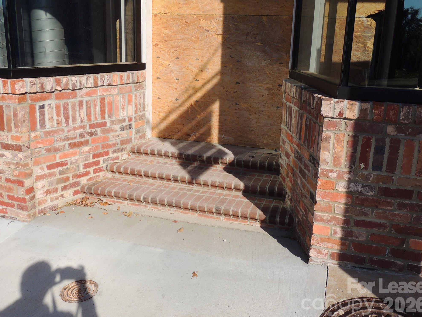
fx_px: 414
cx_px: 212
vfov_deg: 41.8
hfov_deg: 54.0
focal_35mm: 34
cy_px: 157
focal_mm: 5.8
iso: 100
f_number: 3.6
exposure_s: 1/1250
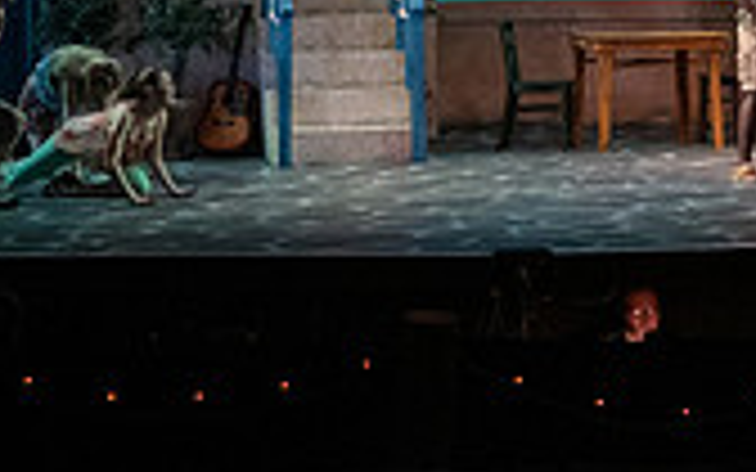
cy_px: 16
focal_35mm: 134
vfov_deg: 9.7
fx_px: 2761
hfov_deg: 15.5
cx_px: 531
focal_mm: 38
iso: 4000
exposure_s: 1/320
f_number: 3.5
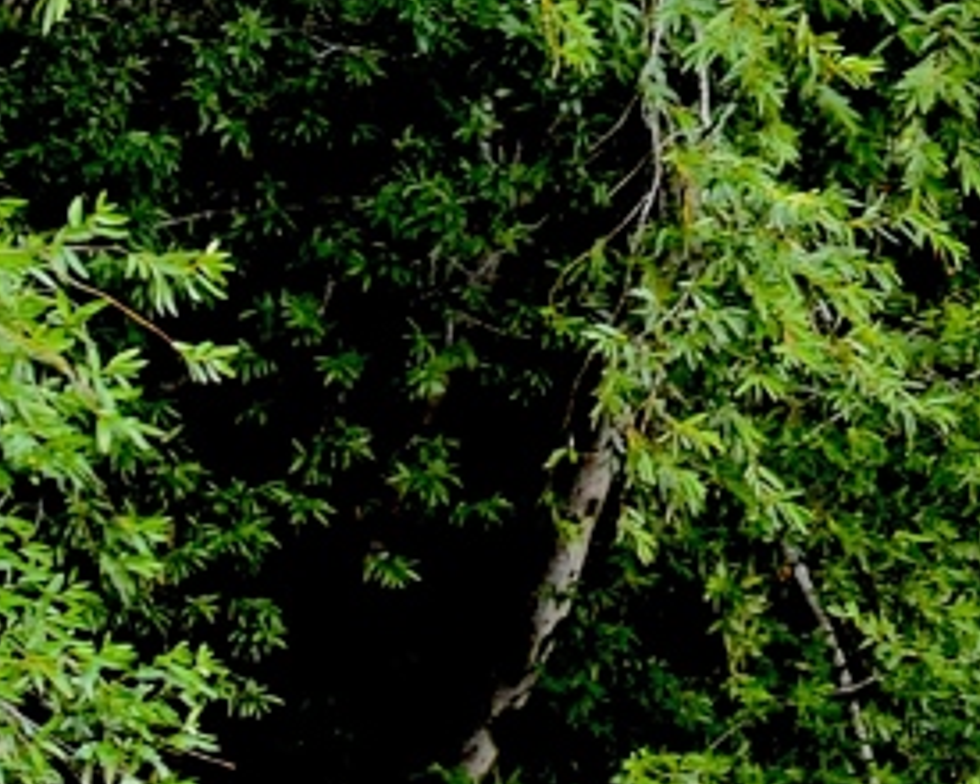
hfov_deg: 9.0
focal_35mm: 196
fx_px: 5685
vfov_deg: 7.5
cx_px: -1306
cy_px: 1723
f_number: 9
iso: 400
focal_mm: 24
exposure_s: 1/25
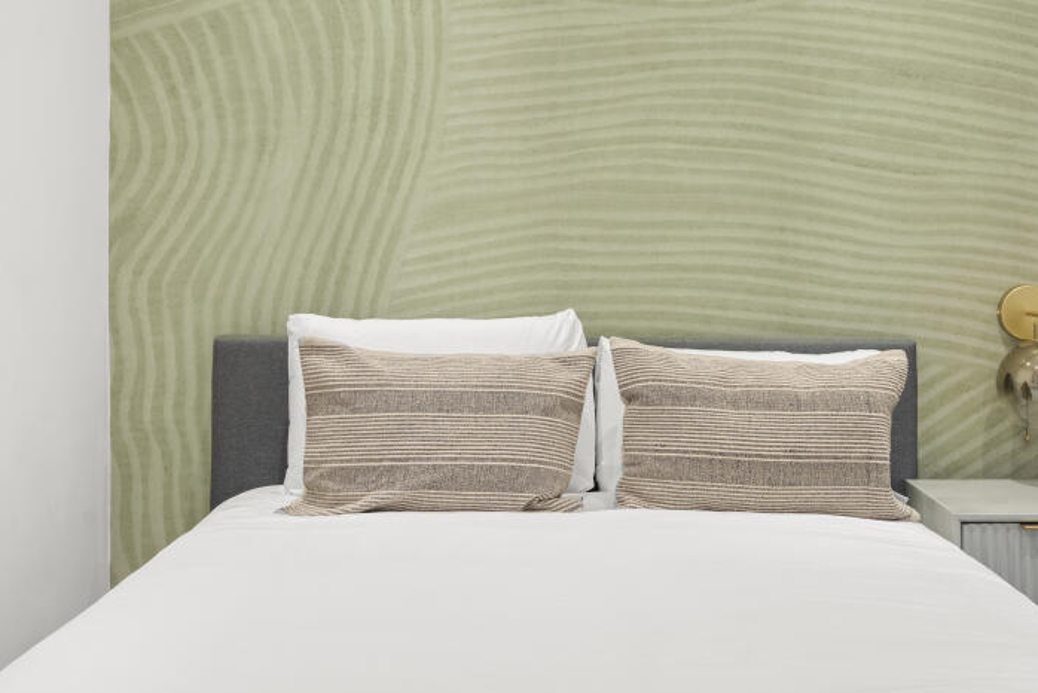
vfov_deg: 30.3
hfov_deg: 44.5
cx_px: 556
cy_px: 222
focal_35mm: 44
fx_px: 1269
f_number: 8
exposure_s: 1/10
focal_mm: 30
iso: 400
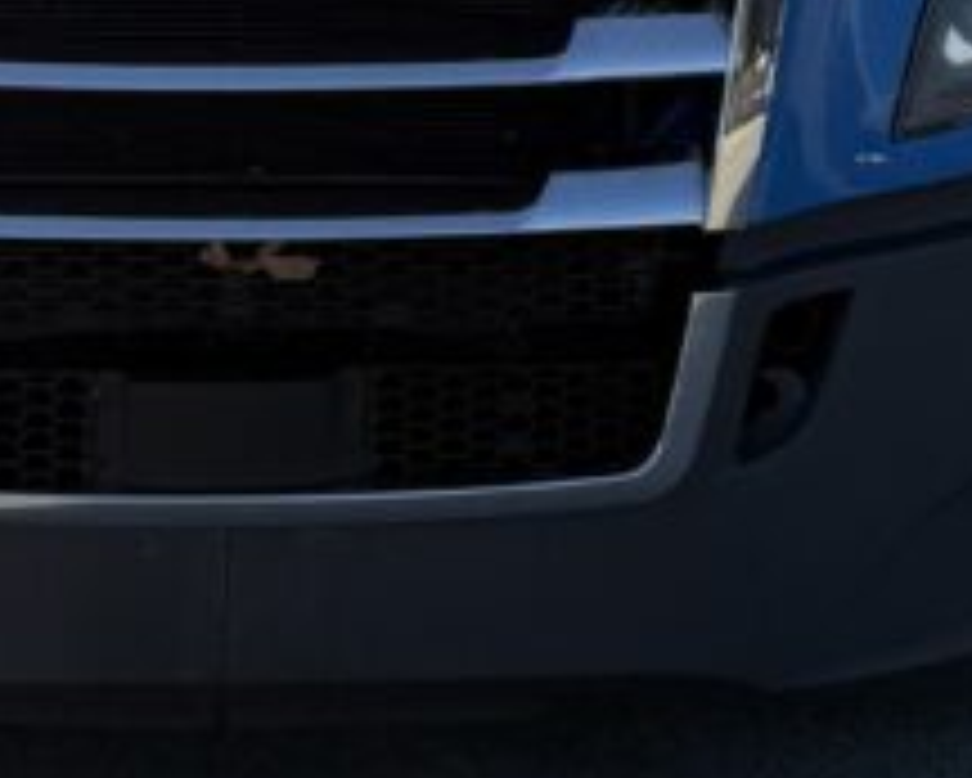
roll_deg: -1.7
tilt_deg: +0.6
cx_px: 414
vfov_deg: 12.4
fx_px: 3310
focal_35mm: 115
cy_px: -578
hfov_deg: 16.7
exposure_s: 1/5319
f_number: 1.78
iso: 80
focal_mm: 6.76
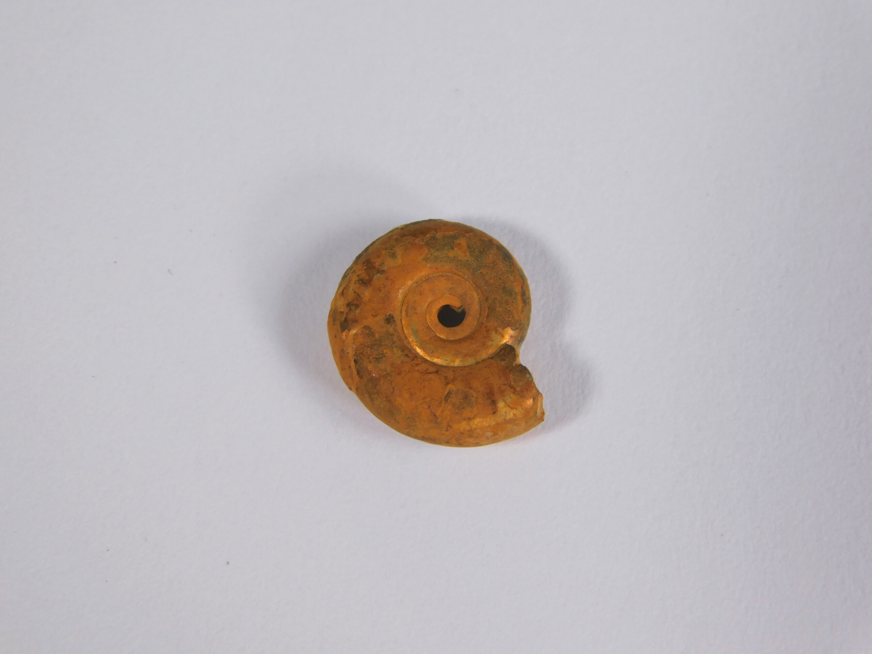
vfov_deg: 7.4
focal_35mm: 202
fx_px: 5089
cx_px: 436
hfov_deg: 9.8
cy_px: 327
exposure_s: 1/125
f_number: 5.4
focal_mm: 35.9
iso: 125
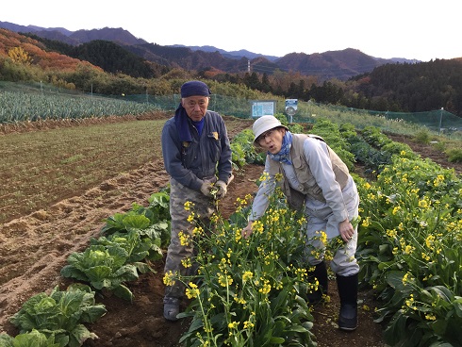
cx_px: 231
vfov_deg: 45.5
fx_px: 414
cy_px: 174
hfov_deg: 58.3
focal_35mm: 31
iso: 32
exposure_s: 1/60
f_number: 2.4
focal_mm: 3.3
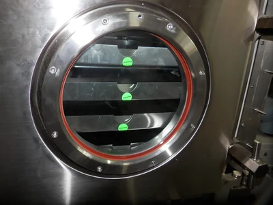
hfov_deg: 69.4
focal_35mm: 25
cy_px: 102
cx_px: 136
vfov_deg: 54.9
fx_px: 197
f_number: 3
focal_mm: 4.5
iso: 100
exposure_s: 1/30
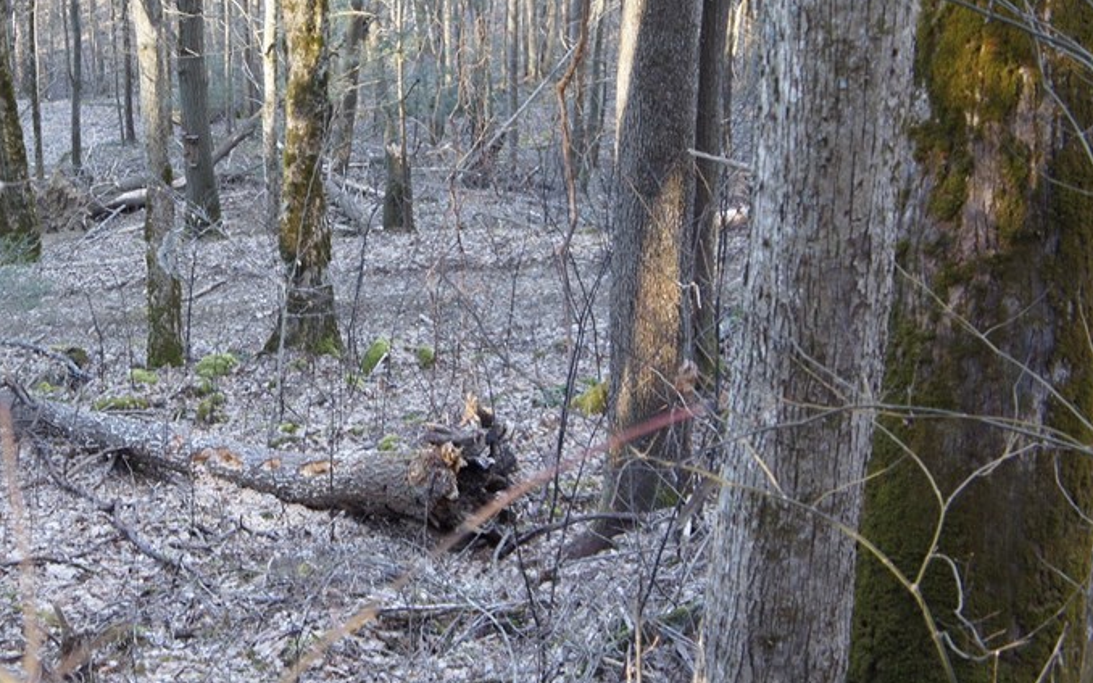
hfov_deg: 25.2
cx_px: 229
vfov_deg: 16.1
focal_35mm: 81
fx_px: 2408
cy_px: 217
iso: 320
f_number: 4.5
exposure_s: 1/60
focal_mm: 33
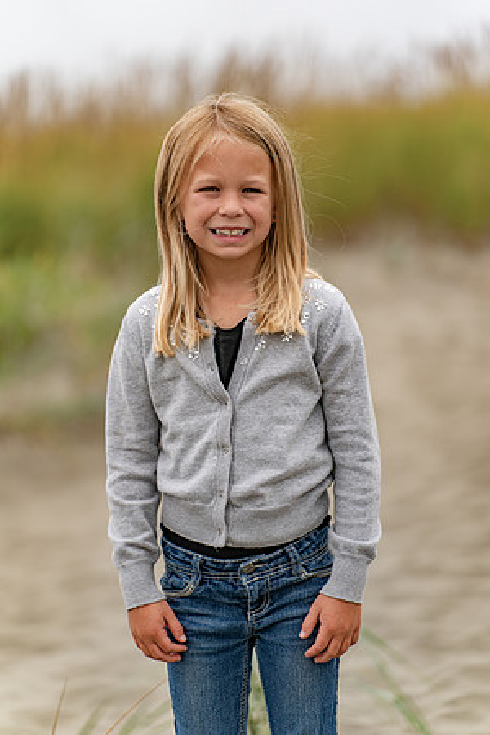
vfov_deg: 13.7
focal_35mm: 150
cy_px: 368
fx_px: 3062
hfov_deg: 9.1
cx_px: 245
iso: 100
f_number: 2.8
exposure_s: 1/1250
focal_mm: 150
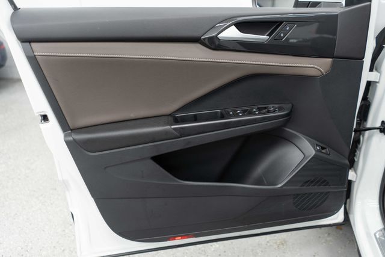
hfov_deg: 65.5
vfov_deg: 46.4
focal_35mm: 28
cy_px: 128
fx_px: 299
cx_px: 192
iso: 400
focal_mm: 28
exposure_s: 1/40
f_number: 3.2
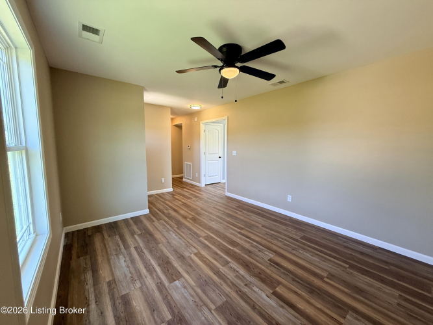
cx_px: 216
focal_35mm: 14
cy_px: 162
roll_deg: -0.6
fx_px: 175
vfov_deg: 85.7
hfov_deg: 102.1
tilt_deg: -4.7
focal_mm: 2.22
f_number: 2.2
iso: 200
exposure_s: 1/120
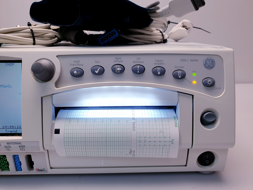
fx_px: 190
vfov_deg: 53.1
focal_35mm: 26
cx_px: 126
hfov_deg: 67.3
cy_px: 95
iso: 50
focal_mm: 4.3
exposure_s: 1/100
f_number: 2.4
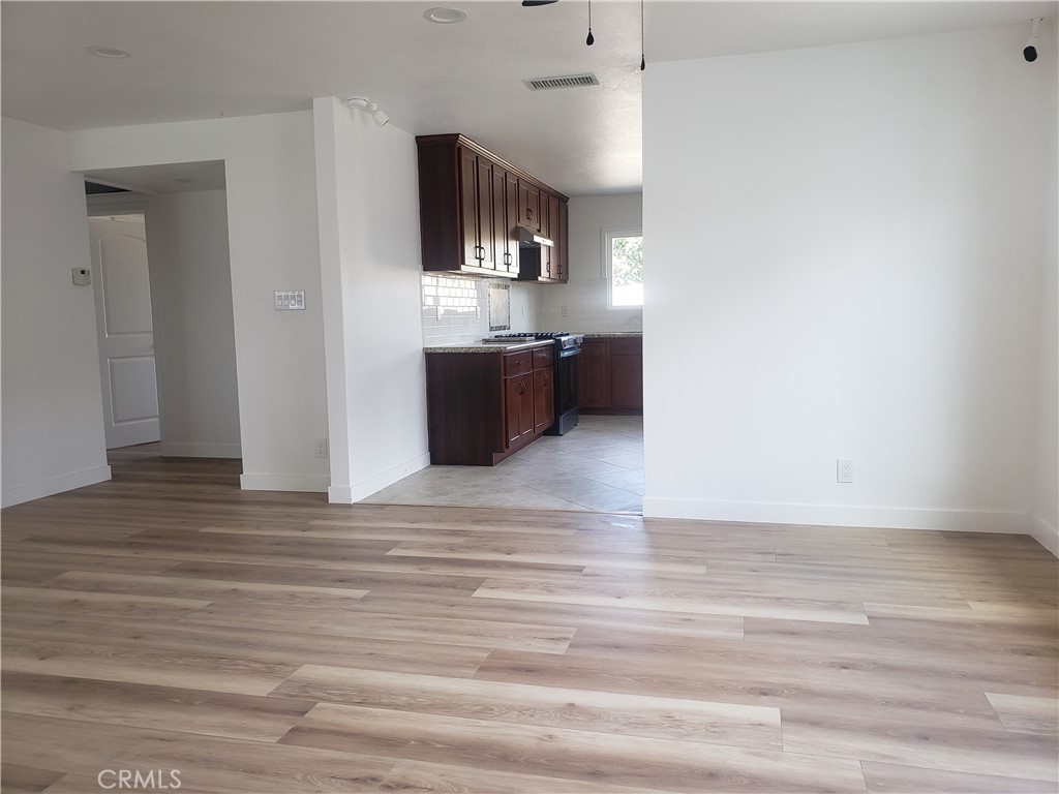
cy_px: 397
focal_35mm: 26
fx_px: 795
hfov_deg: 67.3
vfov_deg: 53.1
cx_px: 530
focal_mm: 4.3
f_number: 2.4
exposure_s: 1/60
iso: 125
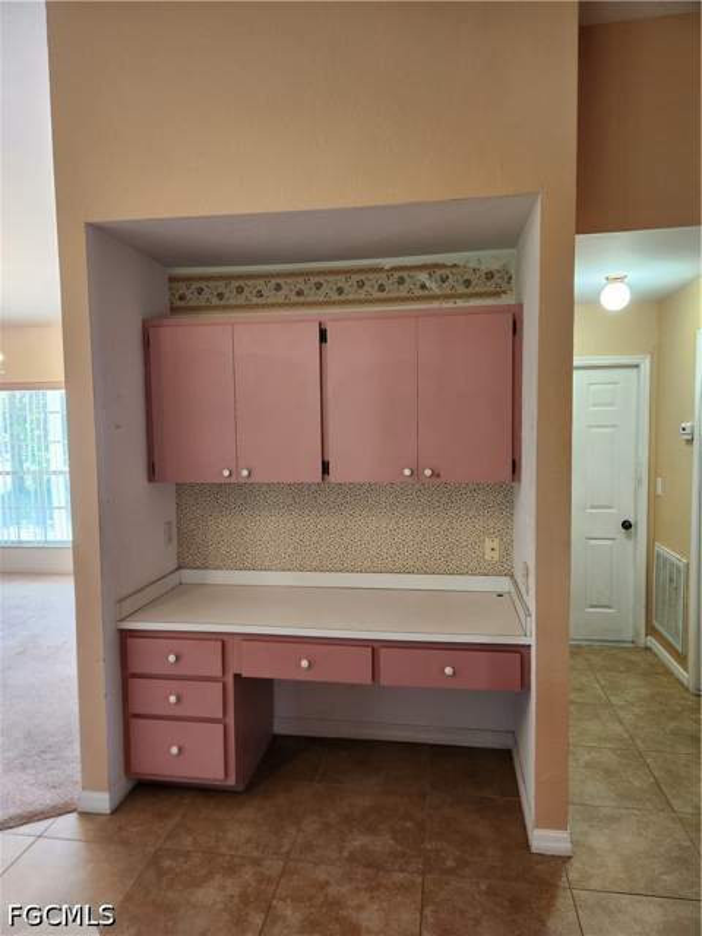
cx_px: 351
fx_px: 622
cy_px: 468
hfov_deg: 58.9
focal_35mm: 23
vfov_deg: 73.9
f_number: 1.8
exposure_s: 1/120
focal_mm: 5.4
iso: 250
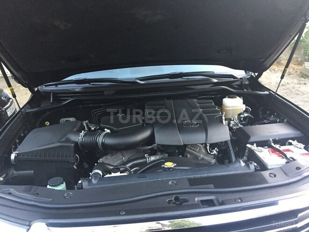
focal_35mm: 29
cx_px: 154
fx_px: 259
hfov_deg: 61.7
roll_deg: -0.4
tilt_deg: -18.7
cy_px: 116
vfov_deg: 48.2
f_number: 2.2
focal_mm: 4.15
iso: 250
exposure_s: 1/25
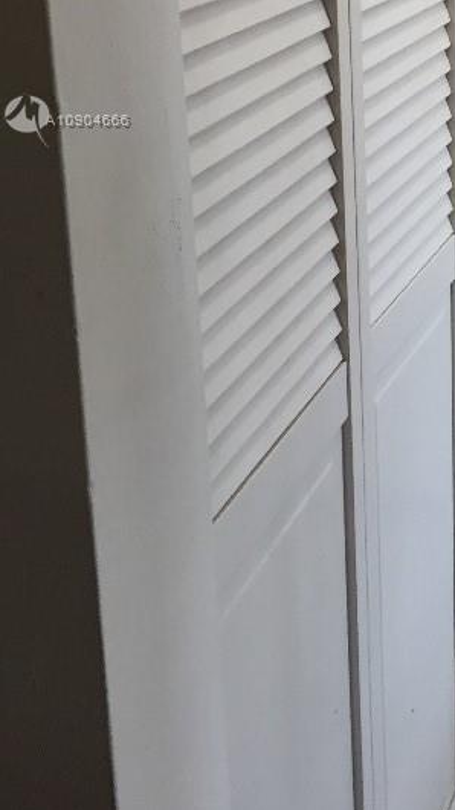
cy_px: 121
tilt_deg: -14.7
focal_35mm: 61
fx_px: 1309
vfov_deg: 33.0
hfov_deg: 18.4
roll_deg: -0.3
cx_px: 585
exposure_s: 1/30
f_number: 2.2
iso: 64
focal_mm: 4.15
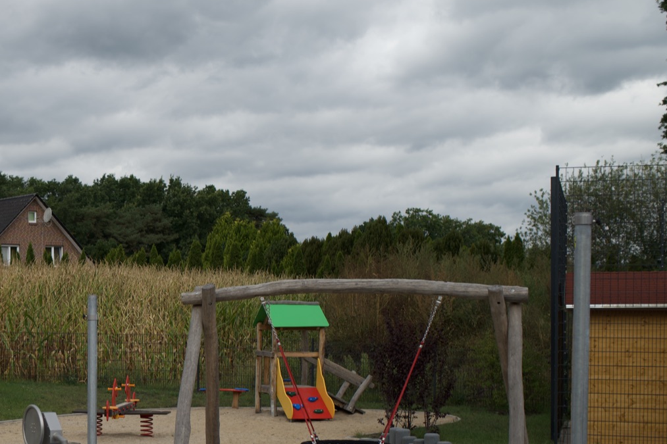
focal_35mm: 76
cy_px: 347
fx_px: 1408
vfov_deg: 17.8
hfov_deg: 25.3
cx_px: -13
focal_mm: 35
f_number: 2.2
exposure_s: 1/250
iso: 100
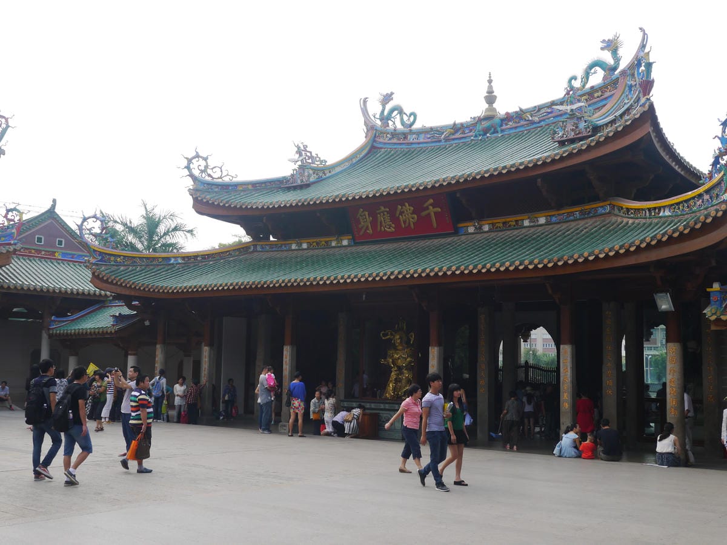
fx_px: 840
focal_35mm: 40
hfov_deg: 46.8
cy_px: 272
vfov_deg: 36.0
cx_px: 364
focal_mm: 20
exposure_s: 1/250
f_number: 7.1
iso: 160
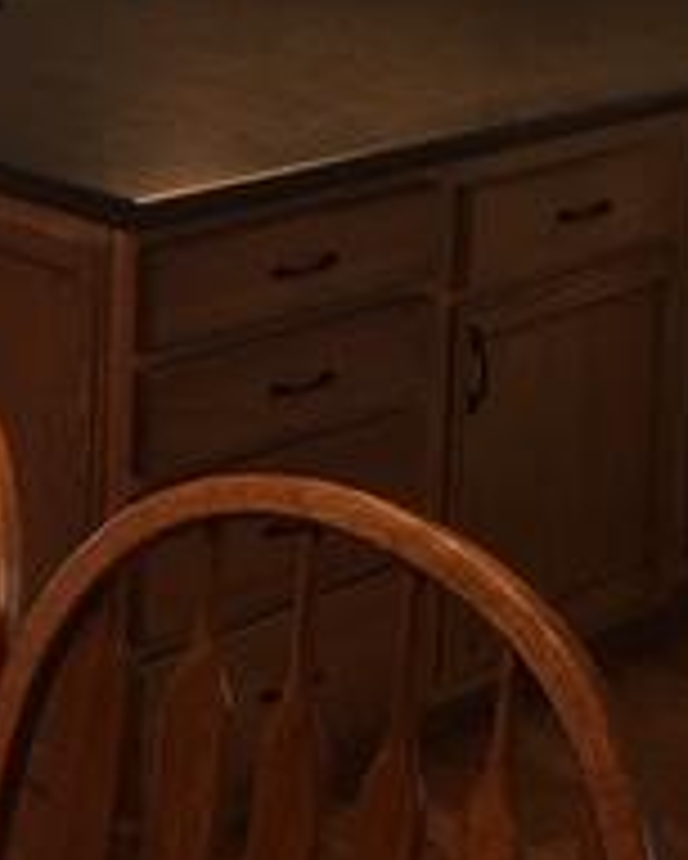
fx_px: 2416
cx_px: -112
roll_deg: +0.5
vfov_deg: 19.2
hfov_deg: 15.7
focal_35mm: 95
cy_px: -126
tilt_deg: -7.6
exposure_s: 1/30
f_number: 2.2
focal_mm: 4.15
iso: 32
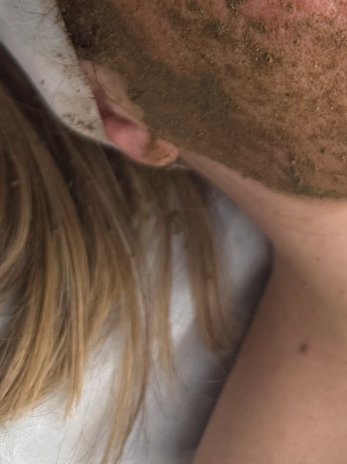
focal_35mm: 68
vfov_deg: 25.0
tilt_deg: -52.7
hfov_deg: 20.6
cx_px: 379
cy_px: -130
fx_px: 909
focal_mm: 6.76
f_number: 1.78
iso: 80
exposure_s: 1/399
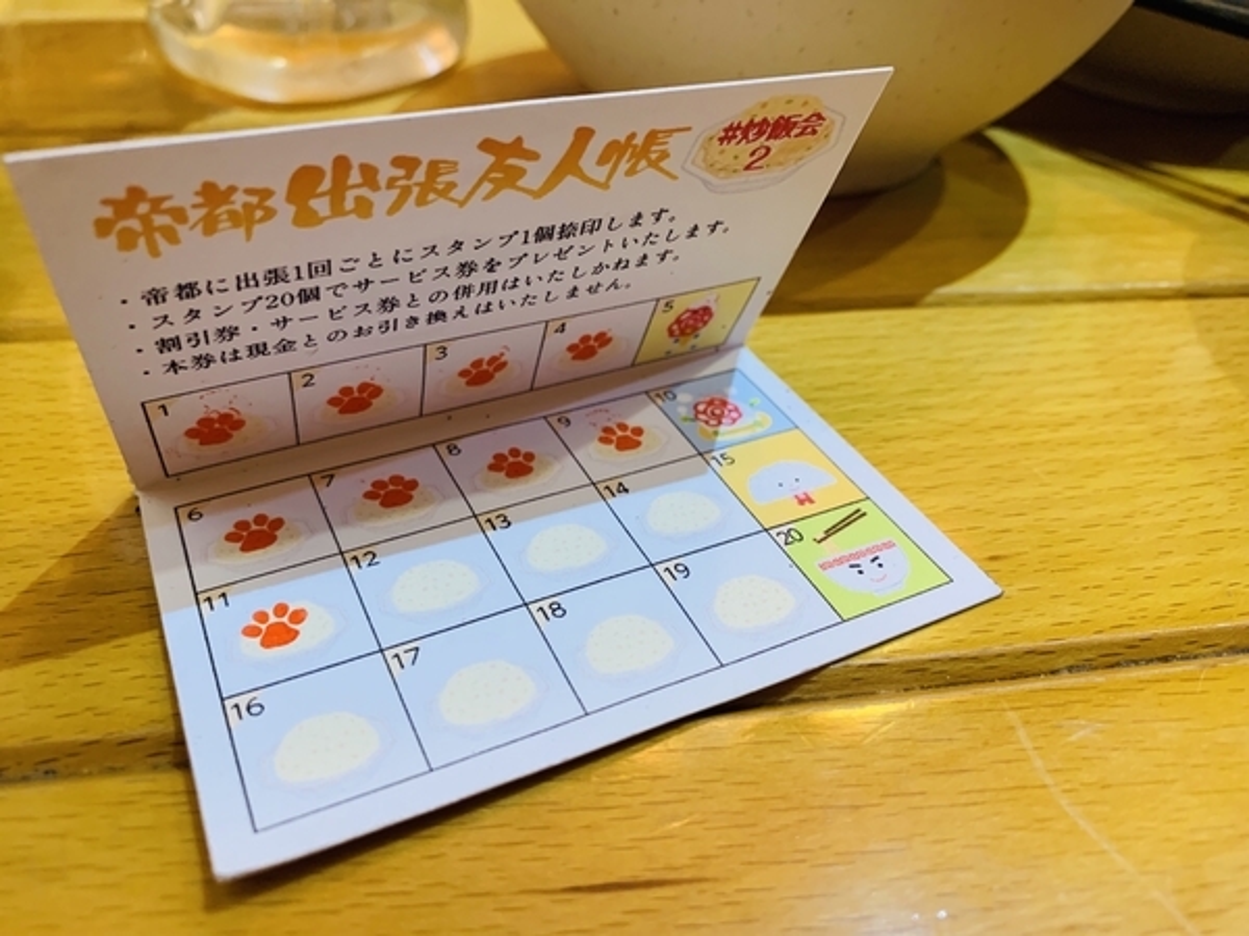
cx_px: 624
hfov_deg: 67.3
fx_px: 938
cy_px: 468
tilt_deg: -38.3
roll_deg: -3.8
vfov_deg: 53.1
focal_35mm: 26
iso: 200
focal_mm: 4.25
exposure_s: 1/50
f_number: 1.8
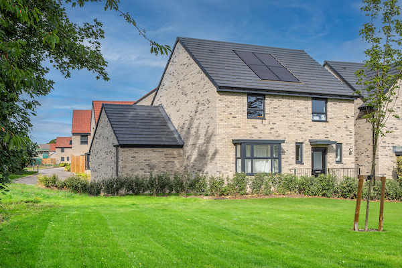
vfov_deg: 29.9
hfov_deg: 43.6
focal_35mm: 45
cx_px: 201
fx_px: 502
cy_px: 134
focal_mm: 45
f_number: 19
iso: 200
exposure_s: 1/50
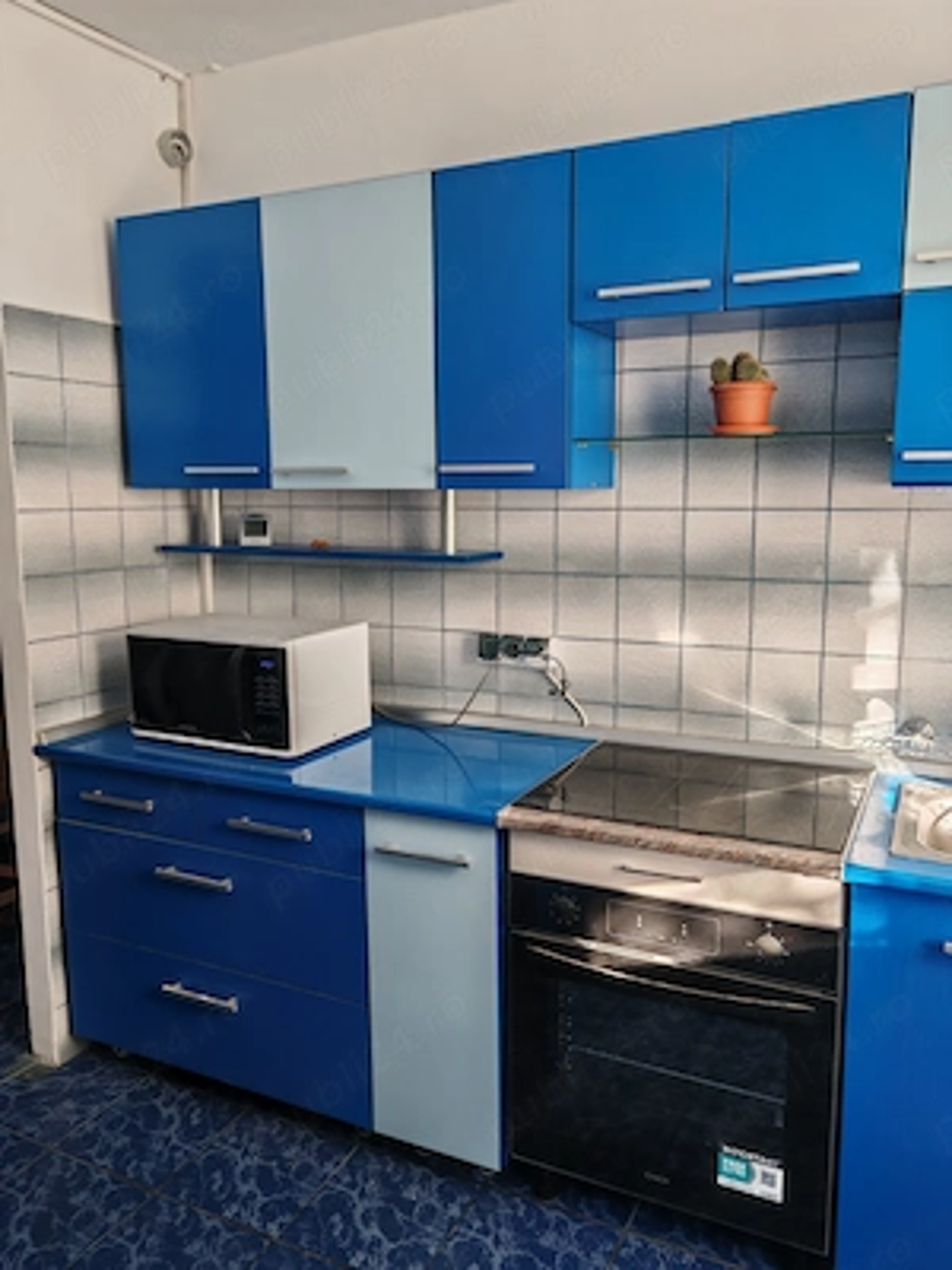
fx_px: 990
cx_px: 476
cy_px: 635
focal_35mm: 27
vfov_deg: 65.3
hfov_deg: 51.4
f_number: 1.9
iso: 250
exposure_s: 1/50
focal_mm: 6.67
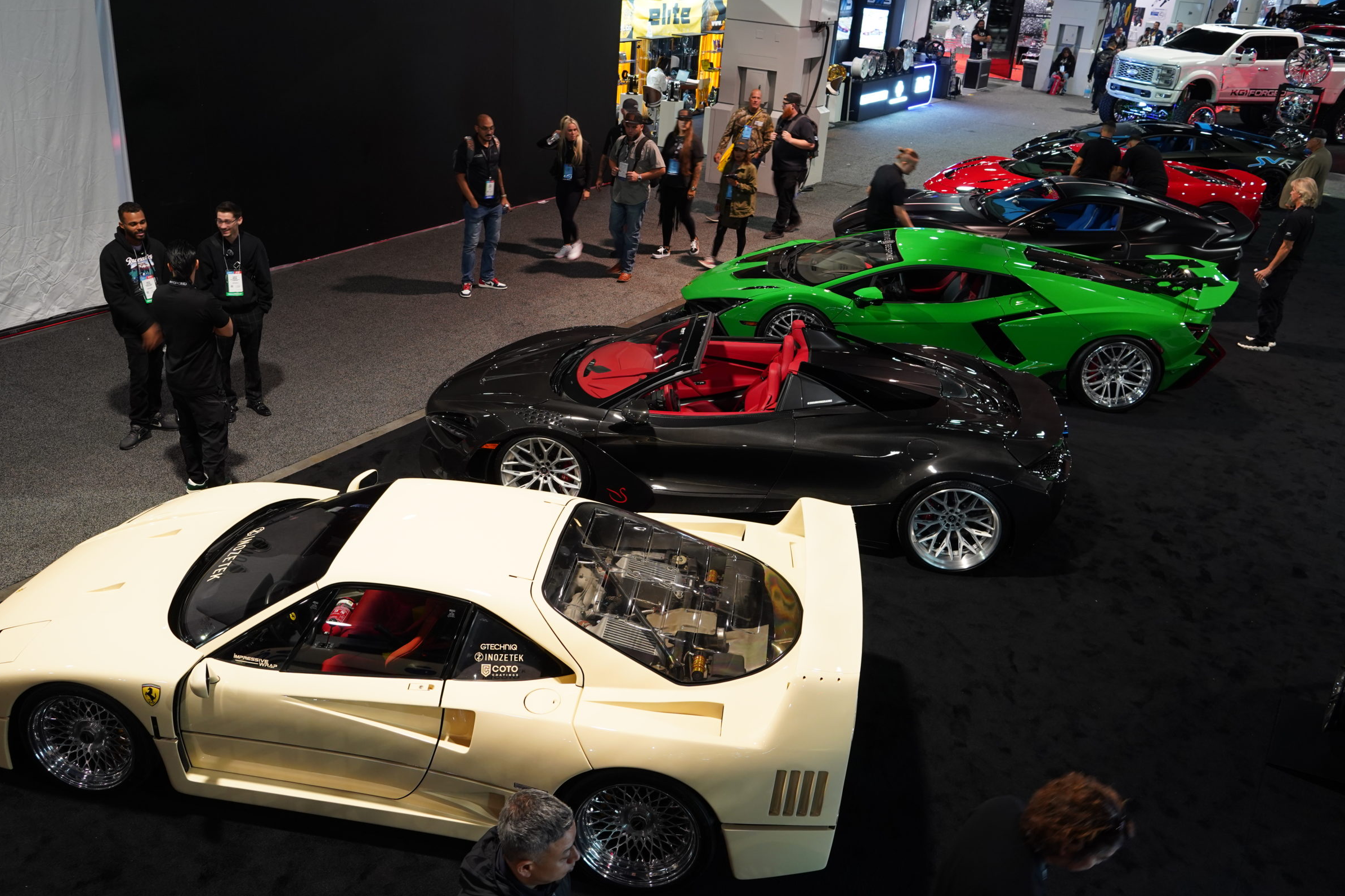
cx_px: 627
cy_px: 420
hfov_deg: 61.9
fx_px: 1121
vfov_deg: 43.6
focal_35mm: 30
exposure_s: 1/20
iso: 1250
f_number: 5.6
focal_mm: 28
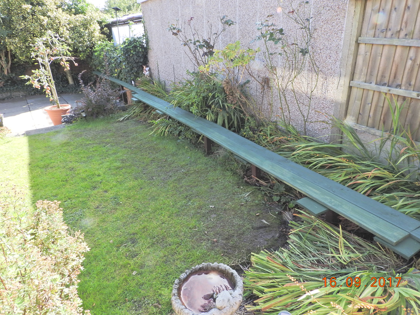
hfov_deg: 71.6
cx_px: 210
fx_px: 291
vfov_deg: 56.8
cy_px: 158
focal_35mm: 24
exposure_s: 1/60
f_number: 6
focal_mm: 4.3
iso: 100
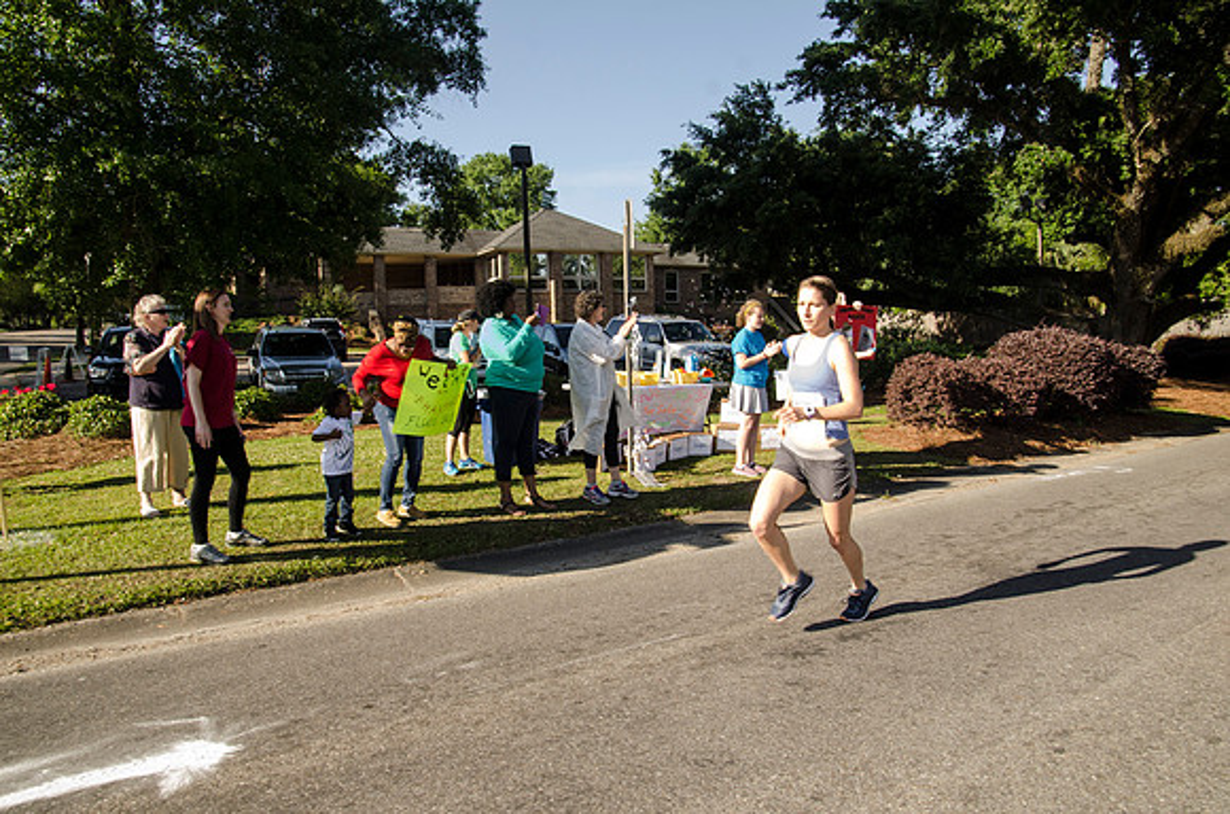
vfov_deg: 52.9
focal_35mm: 24
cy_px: 407
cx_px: 615
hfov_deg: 73.9
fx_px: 818
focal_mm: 16
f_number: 9
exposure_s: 1/250
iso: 640
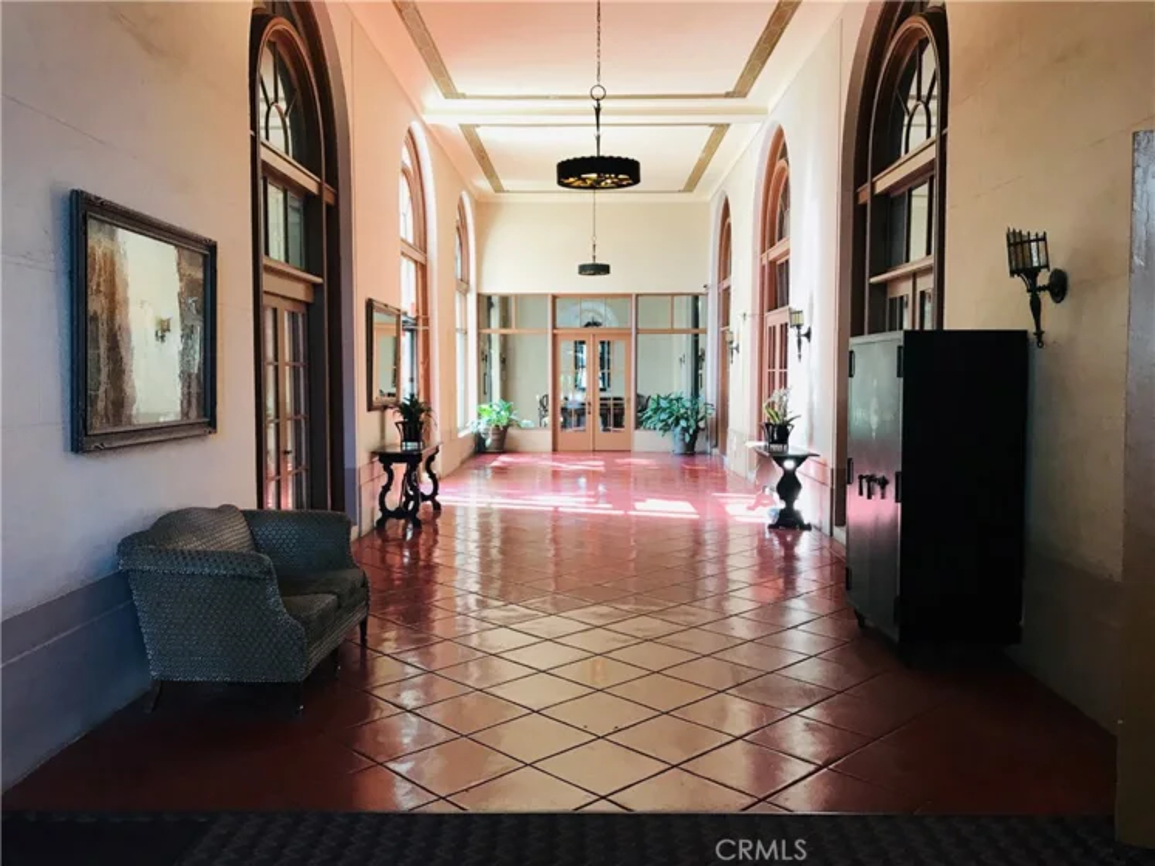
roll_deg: -0.7
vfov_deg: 49.7
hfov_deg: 63.5
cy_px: 433
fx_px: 934
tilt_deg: -3.9
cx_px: 578
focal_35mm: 28
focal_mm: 3.99
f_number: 1.8
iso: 32
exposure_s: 1/30
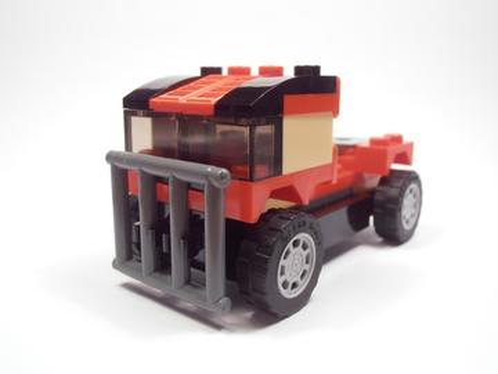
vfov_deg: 38.7
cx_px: 249
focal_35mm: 37
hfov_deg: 50.1
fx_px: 532
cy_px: 187
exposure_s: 1/40
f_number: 3.9
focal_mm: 6.61
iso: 100
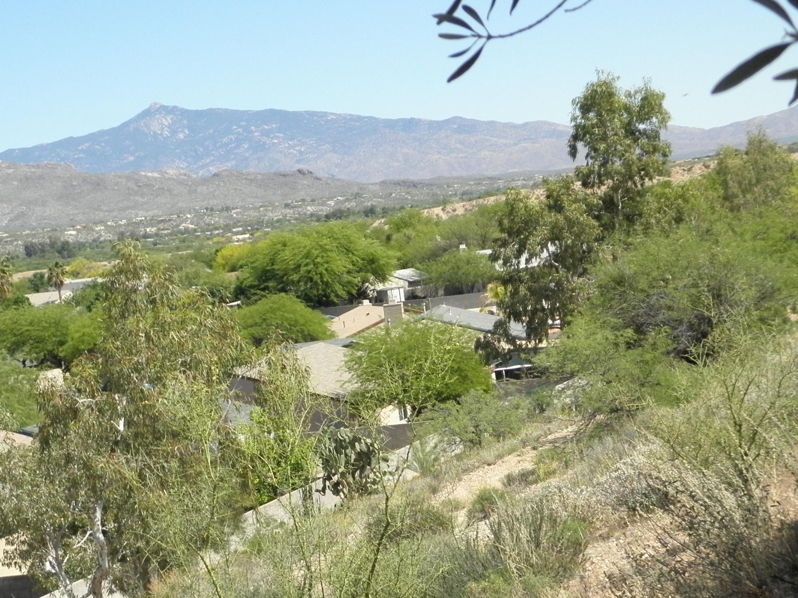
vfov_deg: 16.4
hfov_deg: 21.8
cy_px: 427
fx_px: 2075
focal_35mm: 90
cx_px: 433
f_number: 8.2
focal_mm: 10.6
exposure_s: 1/250
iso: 200
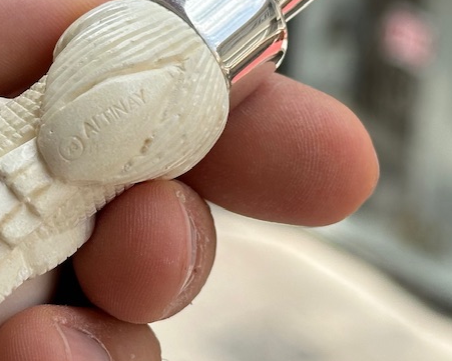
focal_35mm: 133
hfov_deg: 14.5
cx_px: 152
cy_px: 83
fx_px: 1780
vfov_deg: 11.6
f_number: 1.78
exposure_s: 1/1185
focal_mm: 6.86
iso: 64
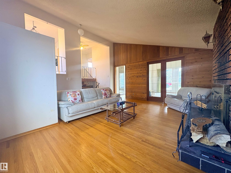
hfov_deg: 102.1
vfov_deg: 85.7
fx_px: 93
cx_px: 116
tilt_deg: -2.0
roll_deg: +0.9
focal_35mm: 14
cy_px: 86
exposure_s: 1/60
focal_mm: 2.22
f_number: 2.2
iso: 160
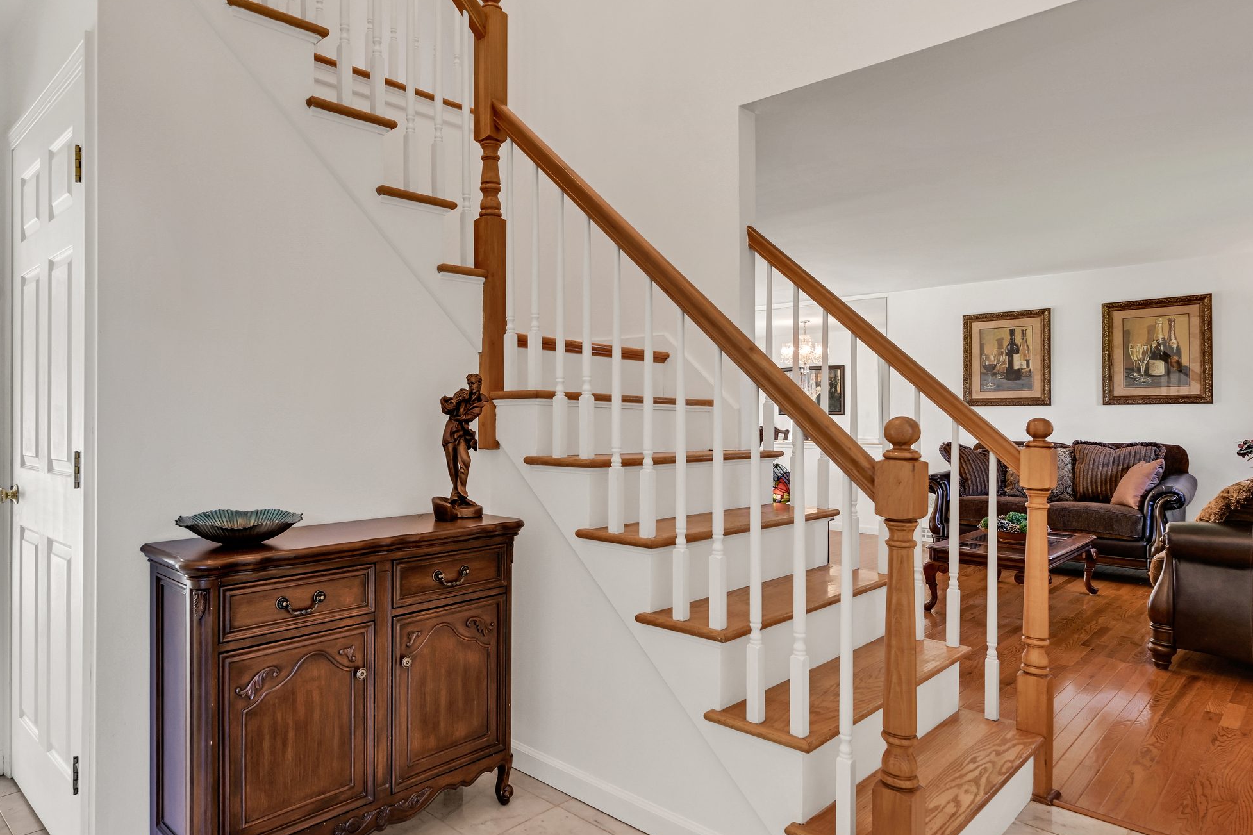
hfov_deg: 78.1
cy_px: 402
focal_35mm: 22
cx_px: 530
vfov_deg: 57.2
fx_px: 766
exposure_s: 1/400
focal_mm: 14
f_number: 8
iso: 250
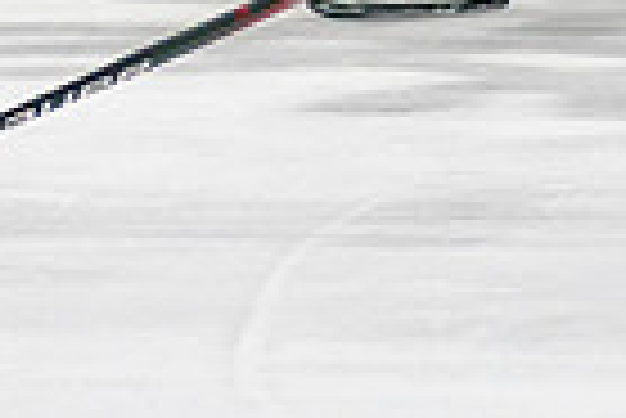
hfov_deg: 2.4
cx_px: 305
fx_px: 14848
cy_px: -375
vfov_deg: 1.6
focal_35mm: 853
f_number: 2.8
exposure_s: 1/640
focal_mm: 100
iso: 500
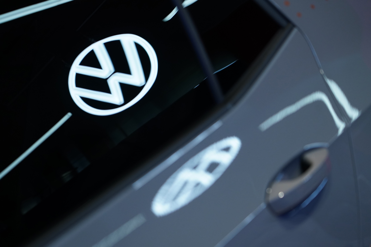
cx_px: 186
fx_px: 1082
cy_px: 124
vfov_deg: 13.0
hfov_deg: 19.5
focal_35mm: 105
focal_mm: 105
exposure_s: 1/125
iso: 2000
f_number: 4
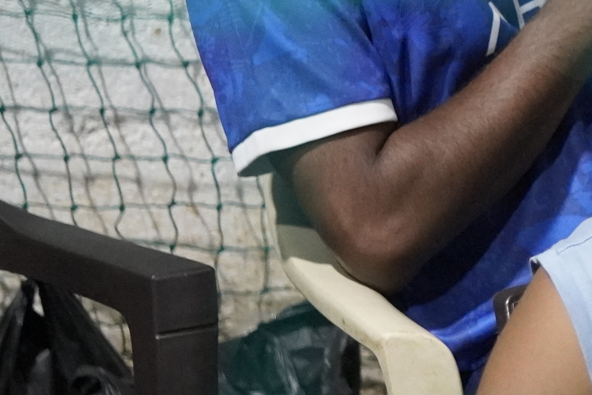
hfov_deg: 6.2
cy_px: 155
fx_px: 5395
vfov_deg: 4.2
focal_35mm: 328
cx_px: 929
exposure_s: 1/200
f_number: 4.5
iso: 4000
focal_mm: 55
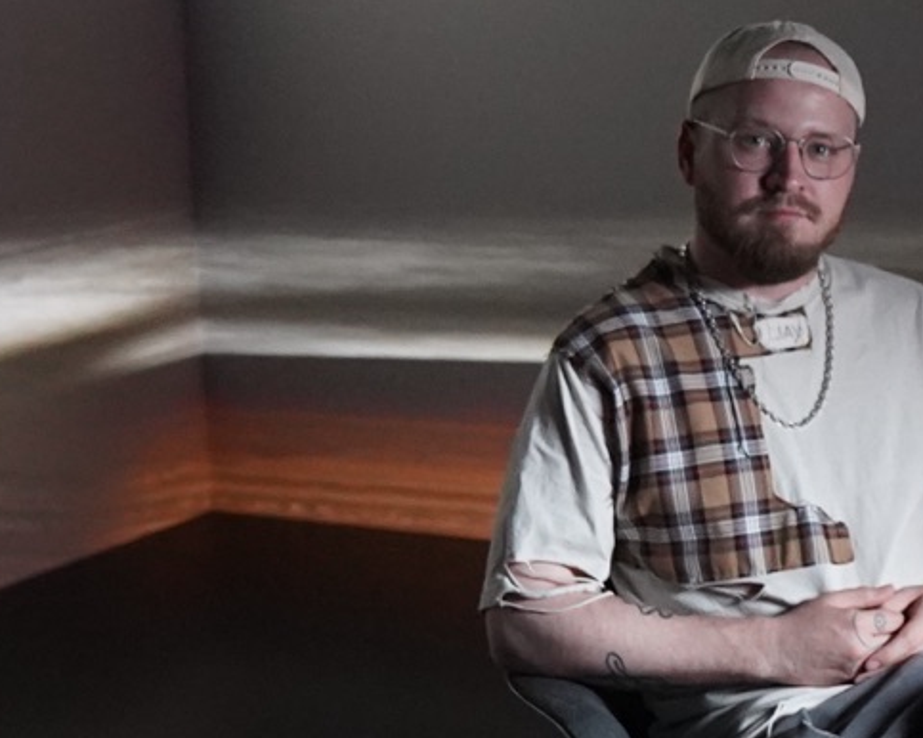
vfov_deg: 13.7
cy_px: 421
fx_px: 3058
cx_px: 1225
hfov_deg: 16.2
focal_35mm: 112
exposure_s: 1/200
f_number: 2.8
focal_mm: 24
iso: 5000
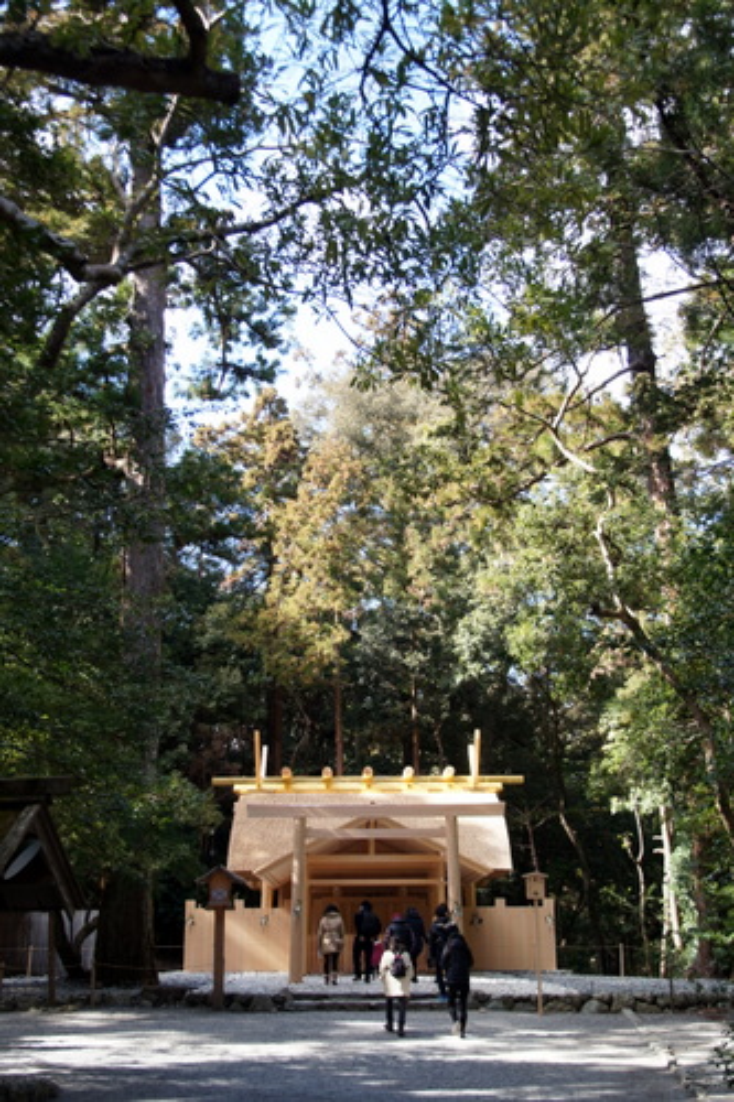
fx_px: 1423
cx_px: 367
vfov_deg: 42.3
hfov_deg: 28.9
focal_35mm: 46
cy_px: 551
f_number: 4.5
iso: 200
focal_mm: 31
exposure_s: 1/160
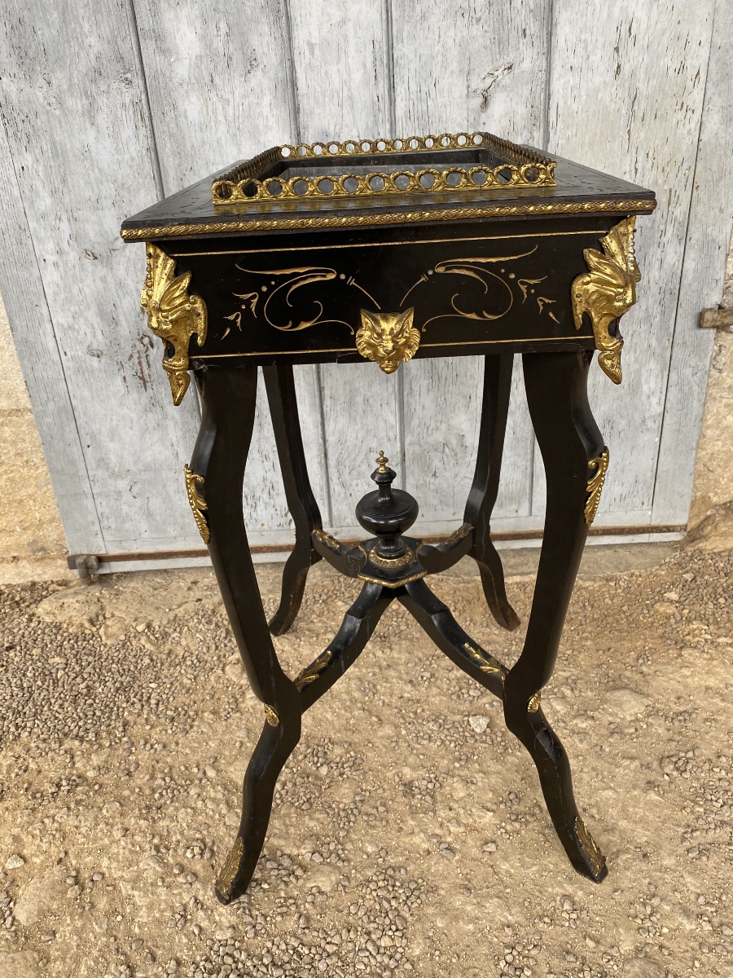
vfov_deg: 67.3
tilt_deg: -24.5
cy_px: 489
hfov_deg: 53.1
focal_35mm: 26
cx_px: 366
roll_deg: +2.5
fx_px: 734
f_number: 1.8
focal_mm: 4.25
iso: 125
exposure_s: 1/109
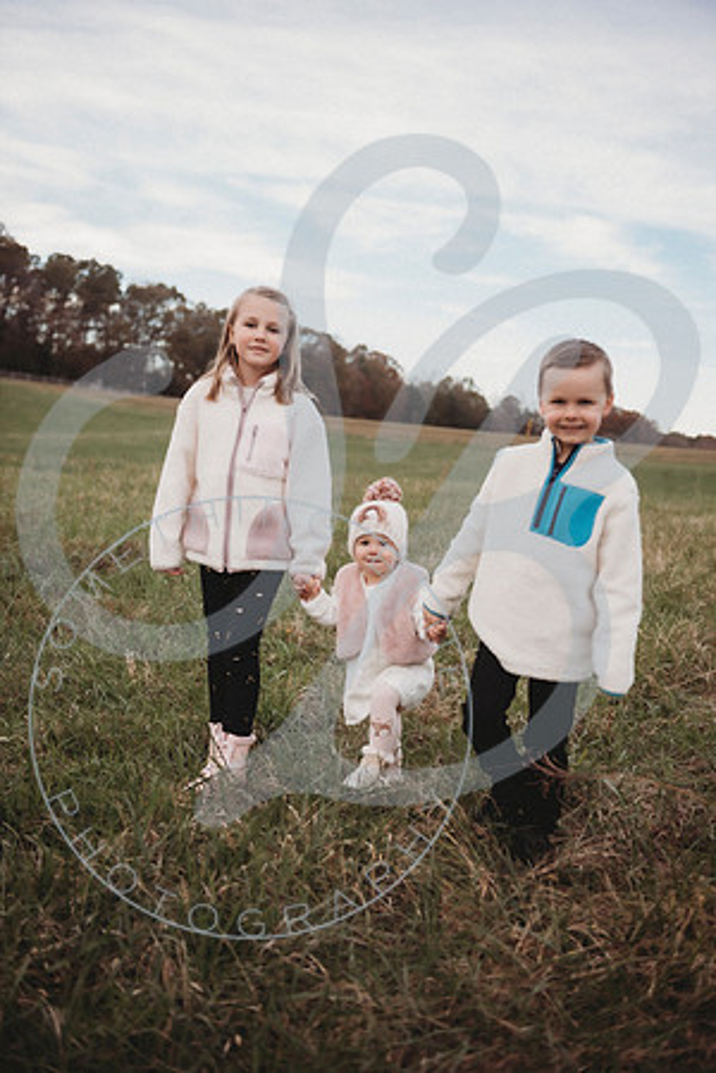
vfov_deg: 48.5
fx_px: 1193
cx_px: 358
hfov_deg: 33.4
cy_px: 536
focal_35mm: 40
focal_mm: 40
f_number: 2.8
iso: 250
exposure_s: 1/250
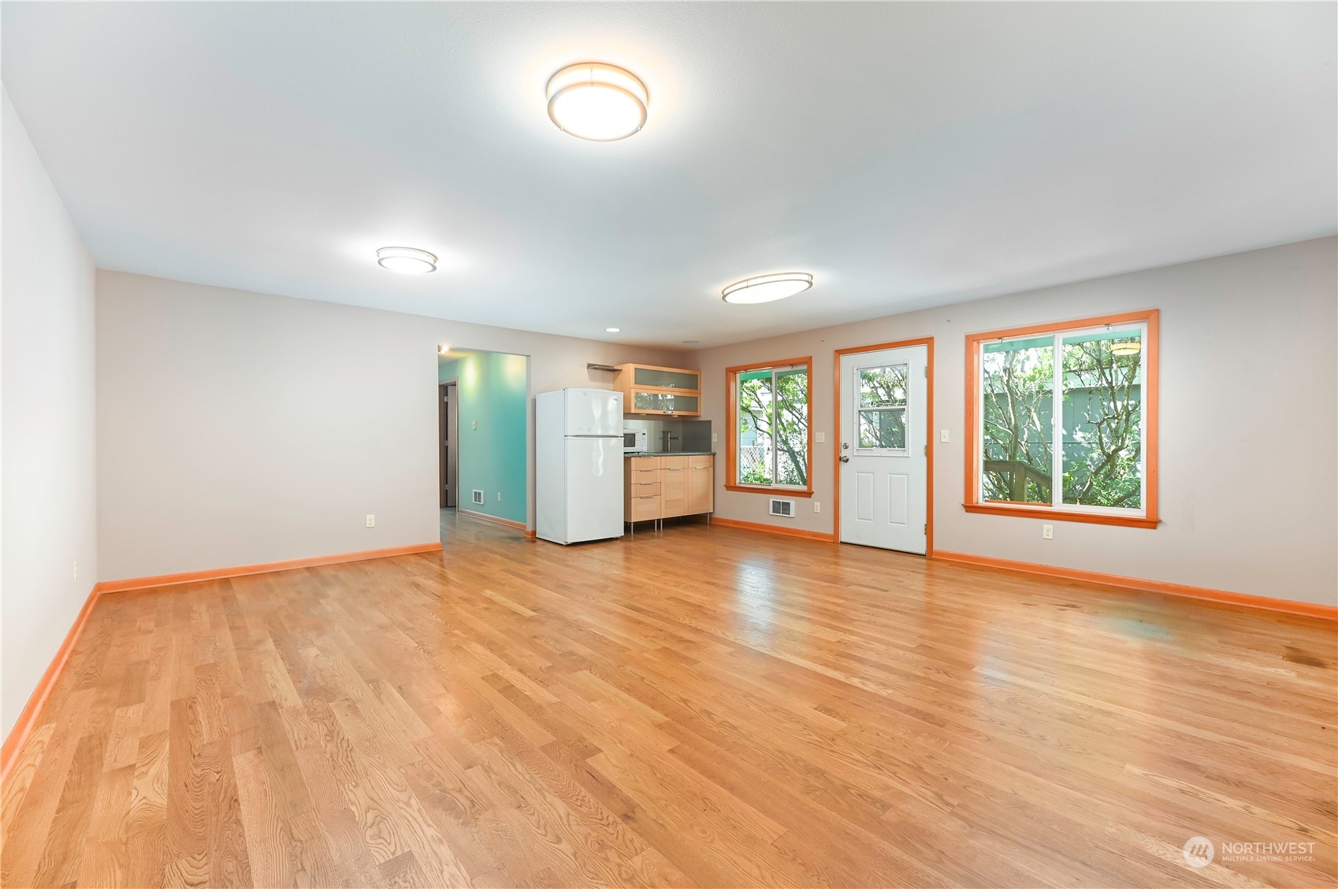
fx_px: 520
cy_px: 444
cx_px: 669
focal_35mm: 14
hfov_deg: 104.3
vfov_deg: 81.1
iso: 250
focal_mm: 14
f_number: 6.3
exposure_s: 1/60
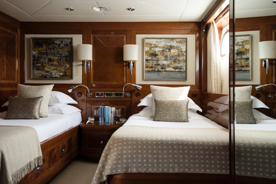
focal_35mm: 30
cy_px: 92
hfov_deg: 62.0
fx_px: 230
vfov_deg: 43.6
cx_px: 138
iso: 200
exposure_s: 1/15
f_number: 8
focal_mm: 30
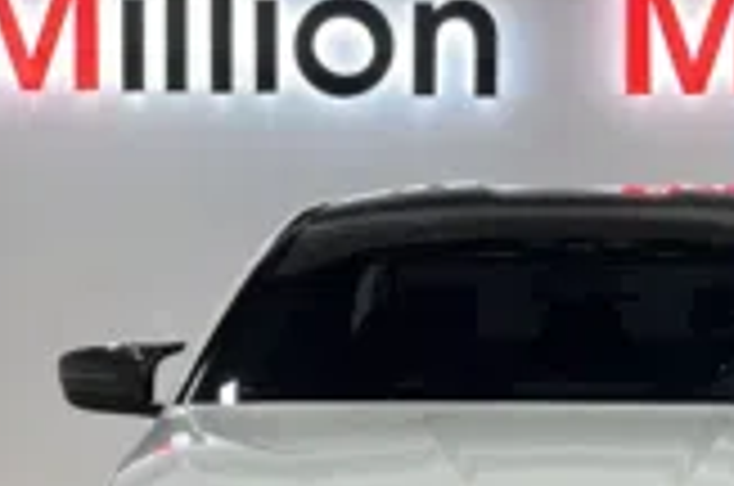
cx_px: 576
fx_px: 4009
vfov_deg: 6.9
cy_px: 526
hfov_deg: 10.4
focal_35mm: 197
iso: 500
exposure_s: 1/50
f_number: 2.8
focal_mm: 9
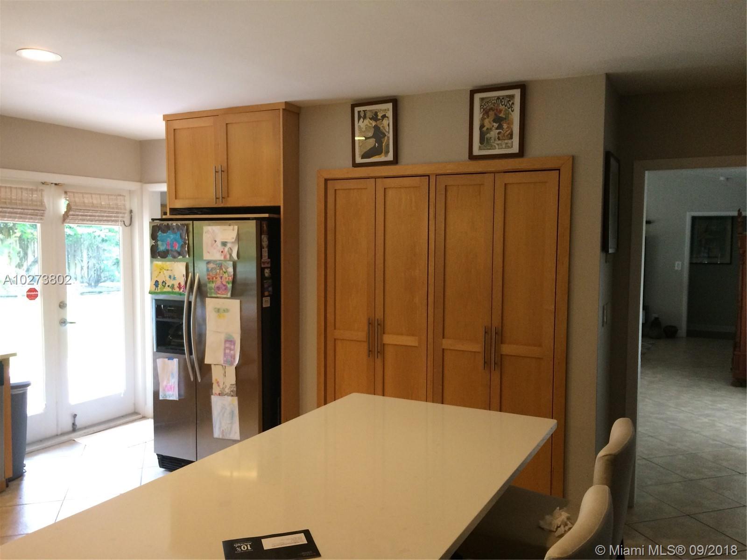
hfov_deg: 61.7
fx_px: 626
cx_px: 374
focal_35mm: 29
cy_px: 280
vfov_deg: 48.2
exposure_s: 1/30
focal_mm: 4.15
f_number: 2.2
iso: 160
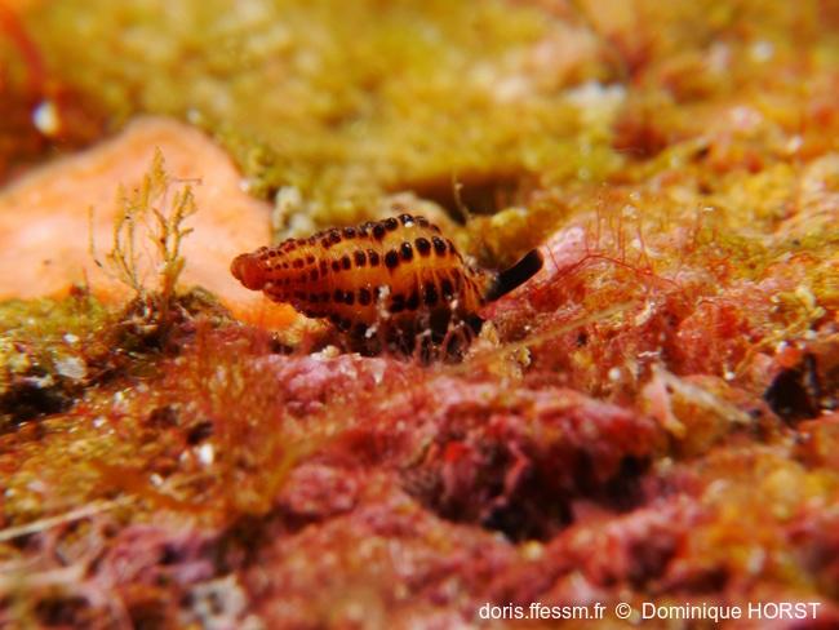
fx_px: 2182
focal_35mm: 90
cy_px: 315
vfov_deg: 16.4
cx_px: 420
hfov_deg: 21.8
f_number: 22
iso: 160
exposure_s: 1/160
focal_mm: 45
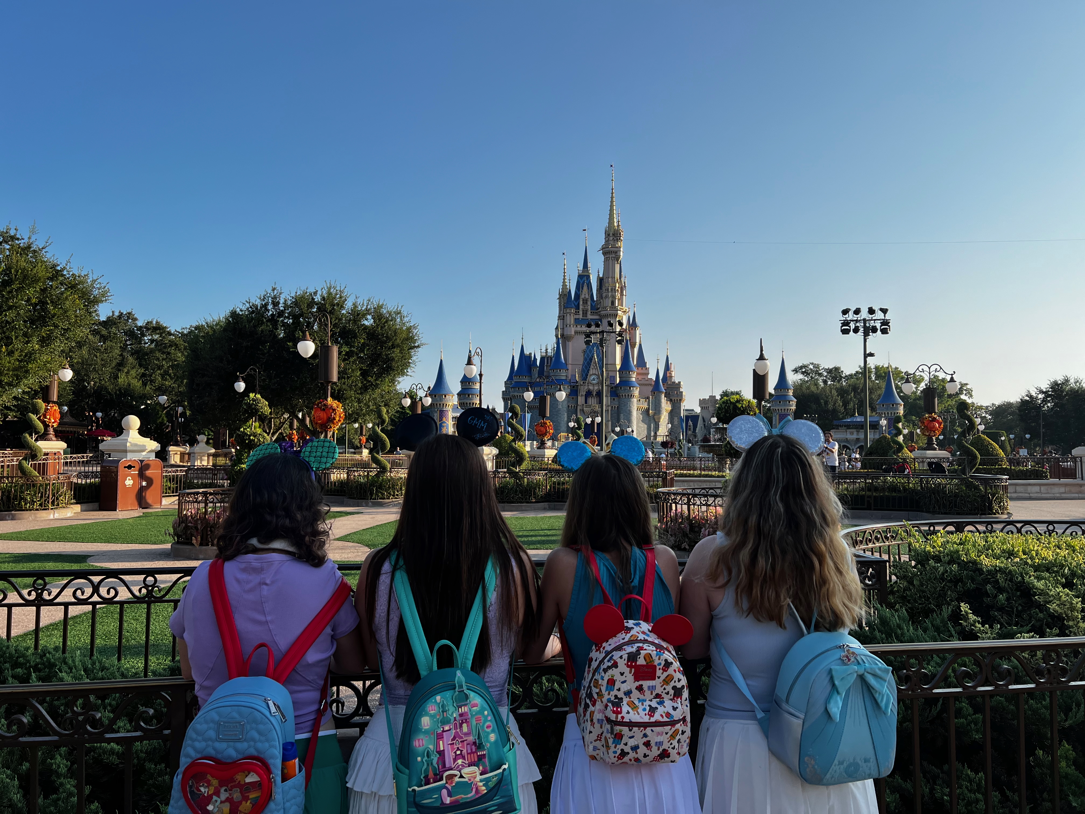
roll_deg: -0.8
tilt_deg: +2.4
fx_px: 815
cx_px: 542
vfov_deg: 53.1
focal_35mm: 26
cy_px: 407
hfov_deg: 67.3
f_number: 1.5
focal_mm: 5.7
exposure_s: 1/2915
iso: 50
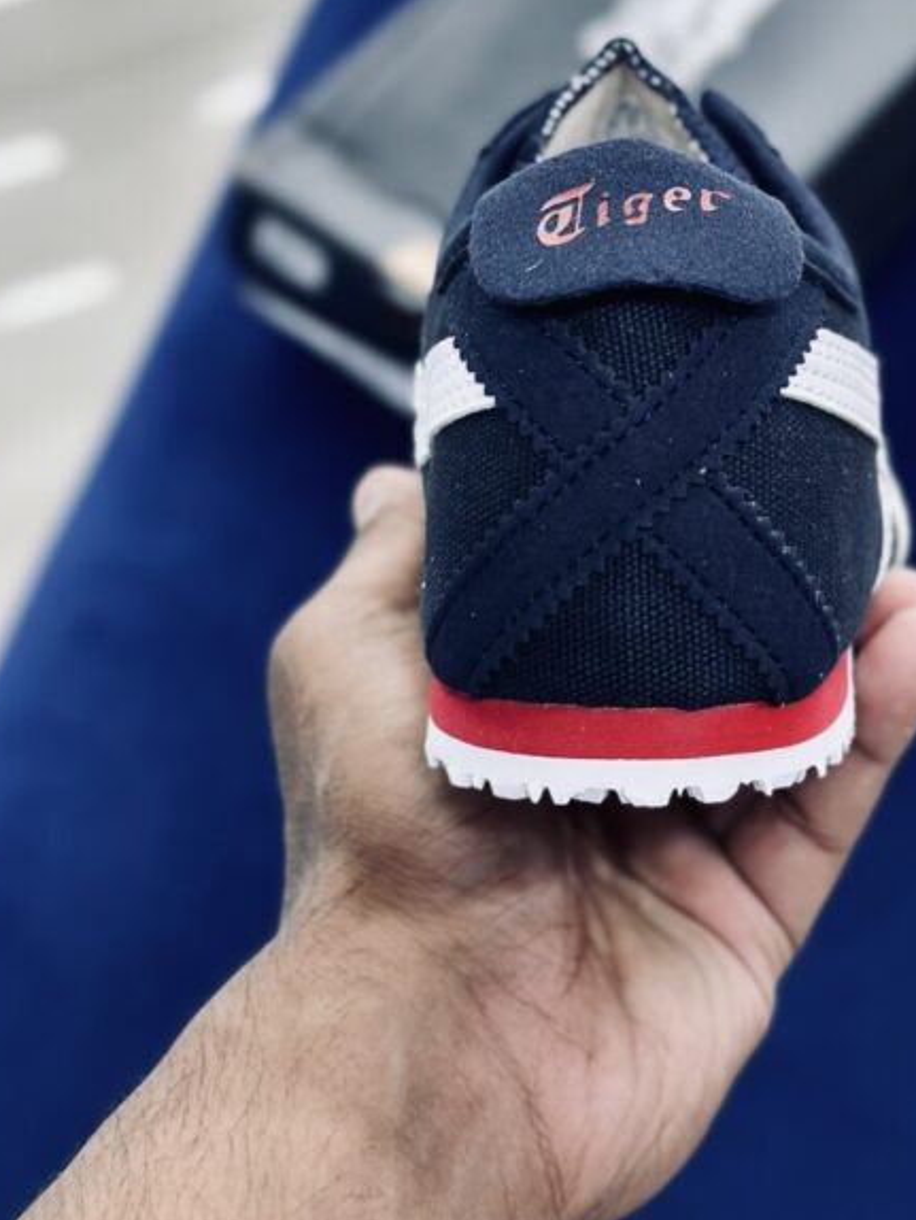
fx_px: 2750
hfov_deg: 18.8
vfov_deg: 25.0
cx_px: 648
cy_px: 494
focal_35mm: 78
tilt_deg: -60.1
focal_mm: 6.86
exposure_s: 1/100
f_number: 1.78
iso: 160
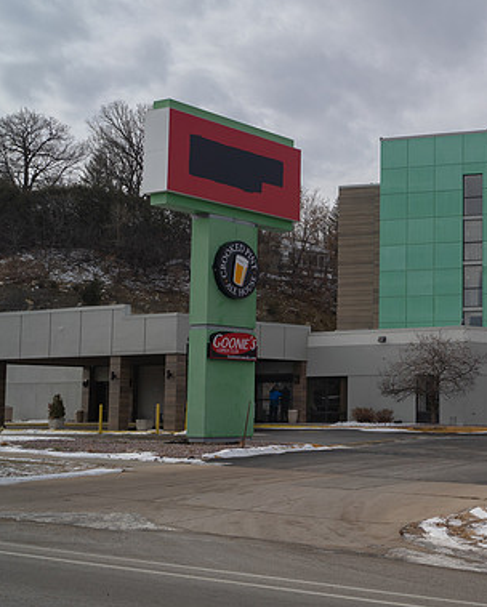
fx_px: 1097
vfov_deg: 30.9
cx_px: 451
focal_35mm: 61
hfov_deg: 24.2
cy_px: 303
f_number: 4
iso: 200
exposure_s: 1/2000
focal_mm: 40
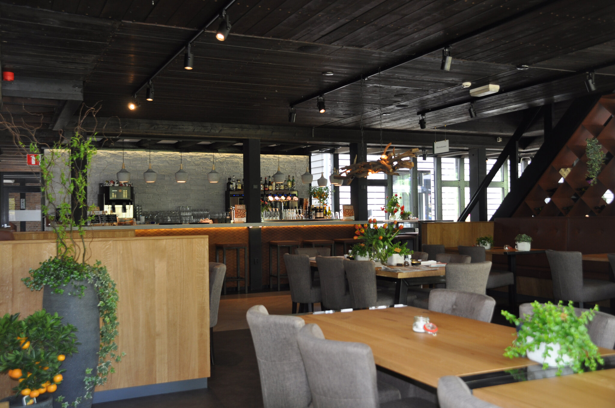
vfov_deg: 36.8
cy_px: 204
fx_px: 614
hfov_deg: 53.2
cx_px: 308
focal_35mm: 36
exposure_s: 1/60
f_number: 3.8
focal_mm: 24
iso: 320
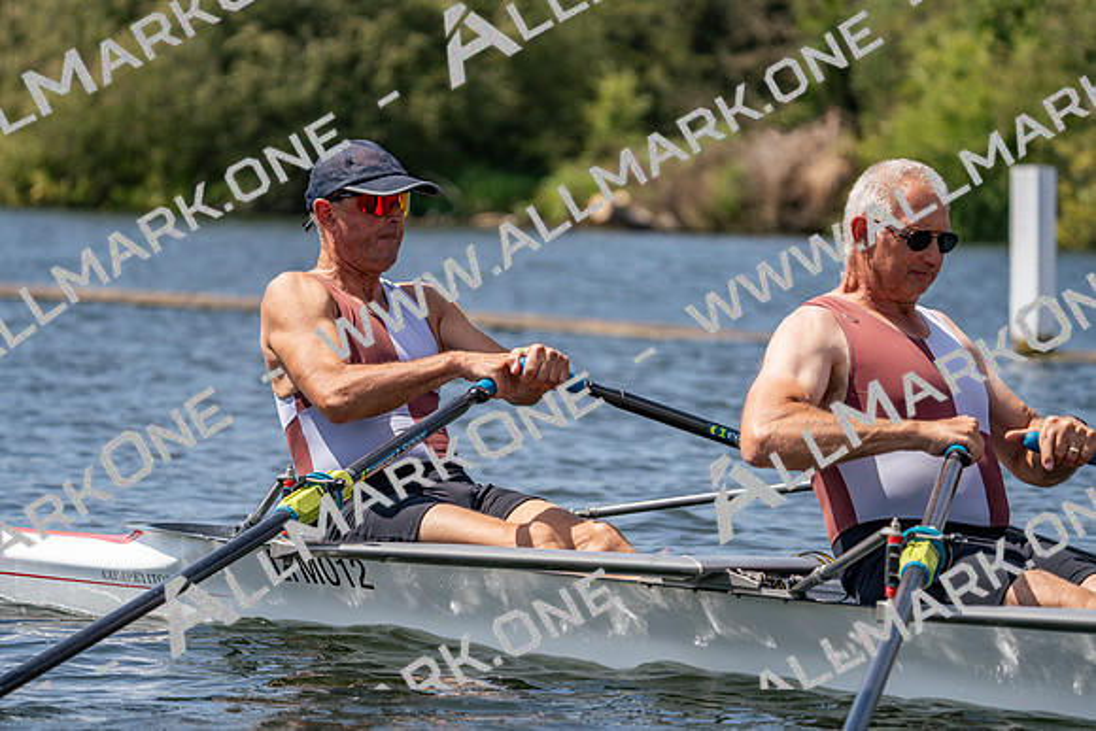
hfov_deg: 10.3
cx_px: 548
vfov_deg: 6.9
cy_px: 366
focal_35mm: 200
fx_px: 6090
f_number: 5.6
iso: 250
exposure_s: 1/2000
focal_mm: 200
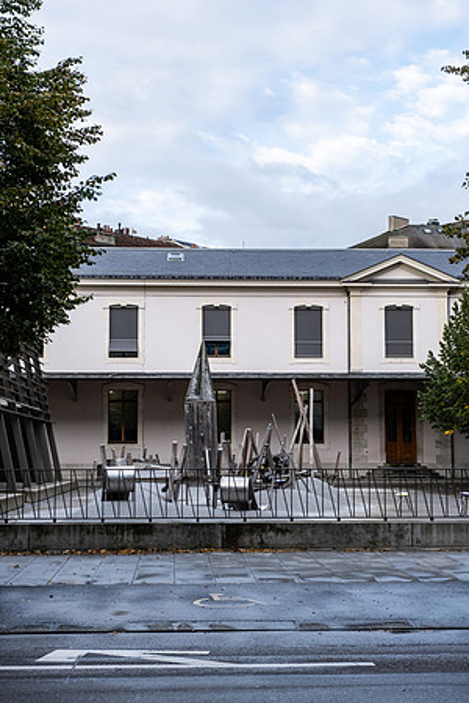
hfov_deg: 25.5
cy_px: 352
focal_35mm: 53
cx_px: 234
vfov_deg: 37.5
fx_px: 1036
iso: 320
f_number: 4.5
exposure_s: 1/340
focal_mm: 35.3
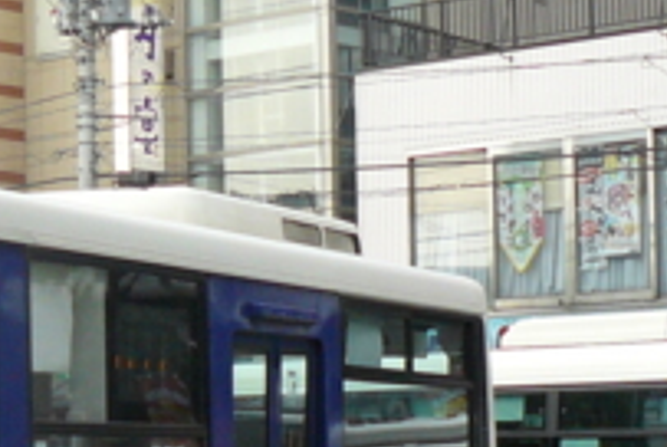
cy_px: 509
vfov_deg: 9.7
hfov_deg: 14.2
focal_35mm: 140
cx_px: -118
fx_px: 2598
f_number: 2.8
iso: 200
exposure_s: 1/400
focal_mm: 6.4
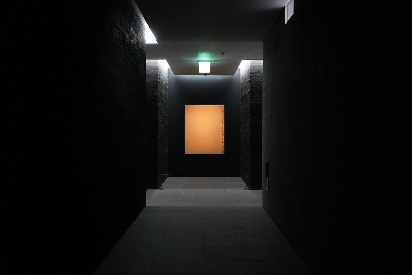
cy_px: 138
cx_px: 206
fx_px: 401
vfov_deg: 37.9
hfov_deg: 54.4
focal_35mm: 35
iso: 6400
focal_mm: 35
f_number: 5
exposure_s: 1/100
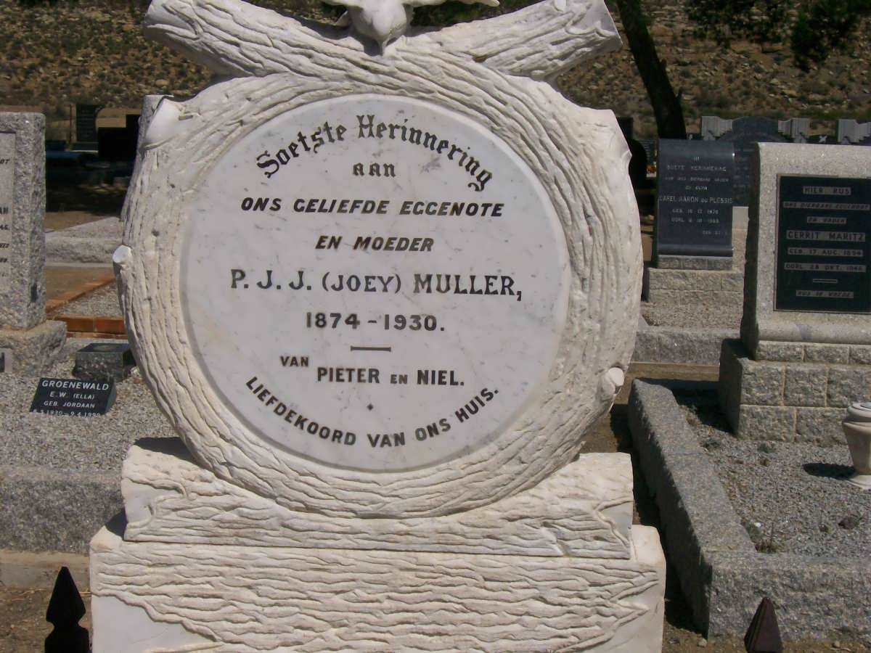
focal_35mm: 56
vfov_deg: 26.1
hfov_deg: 34.3
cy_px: 326
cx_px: 436
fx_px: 1409
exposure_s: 1/1401
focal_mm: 9.4
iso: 80
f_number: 6
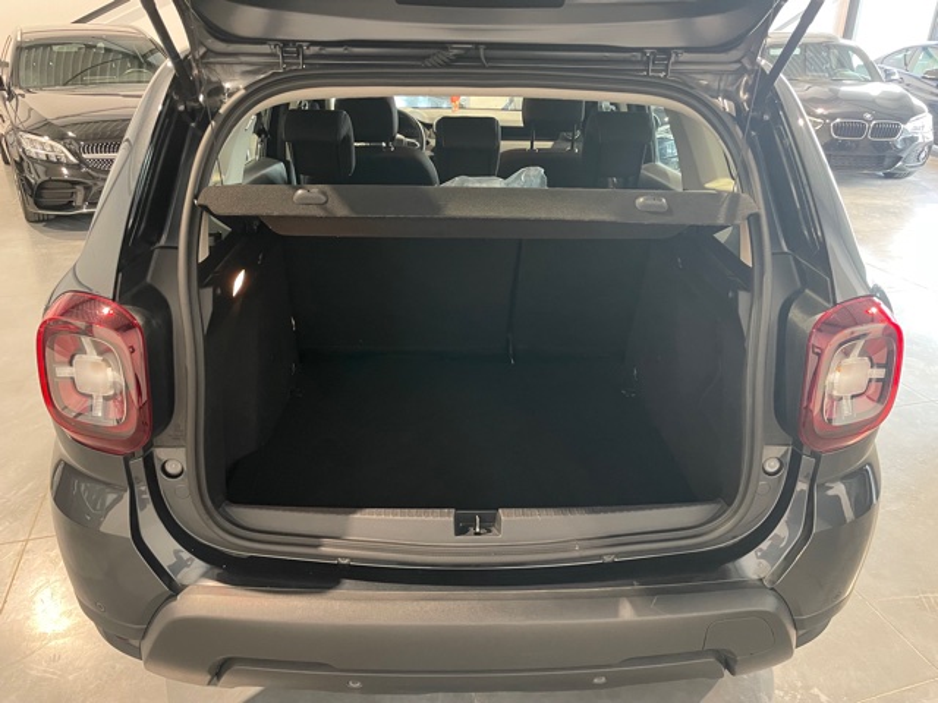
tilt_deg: -26.1
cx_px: 469
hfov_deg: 67.3
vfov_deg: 53.1
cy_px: 352
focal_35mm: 26
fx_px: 705
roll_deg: -1.2
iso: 640
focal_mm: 4.2
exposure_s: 1/37
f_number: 1.6
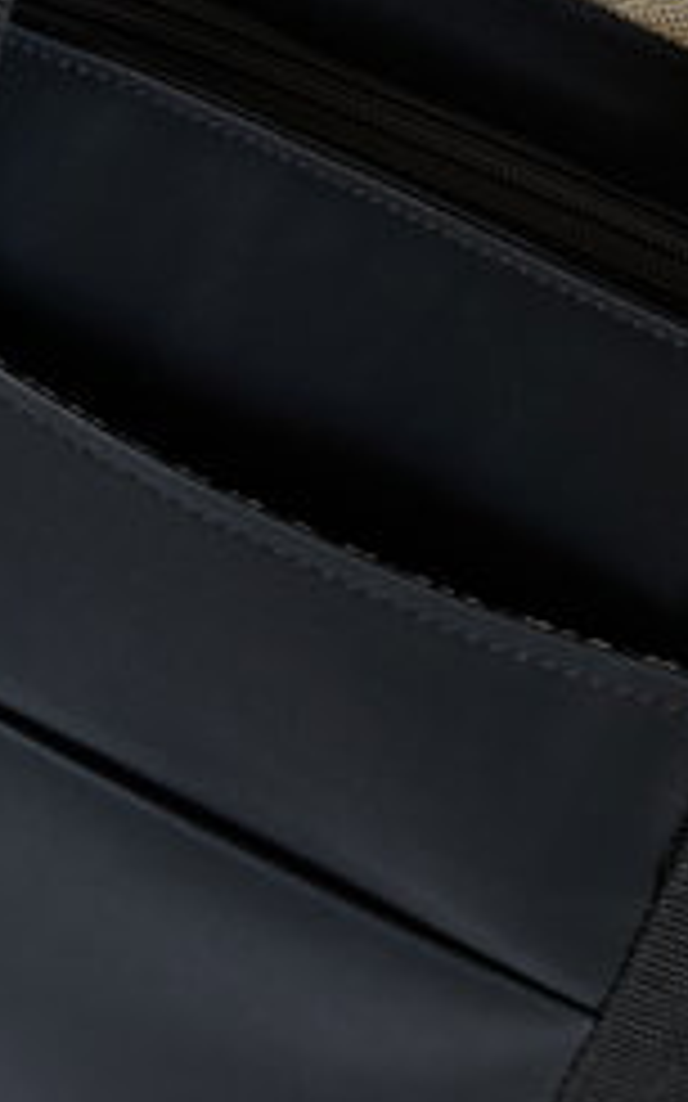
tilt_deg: -66.0
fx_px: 1801
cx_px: 274
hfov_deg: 21.6
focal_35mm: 60
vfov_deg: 33.9
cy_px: 430
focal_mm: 5.96
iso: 250
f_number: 1.6
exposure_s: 1/60
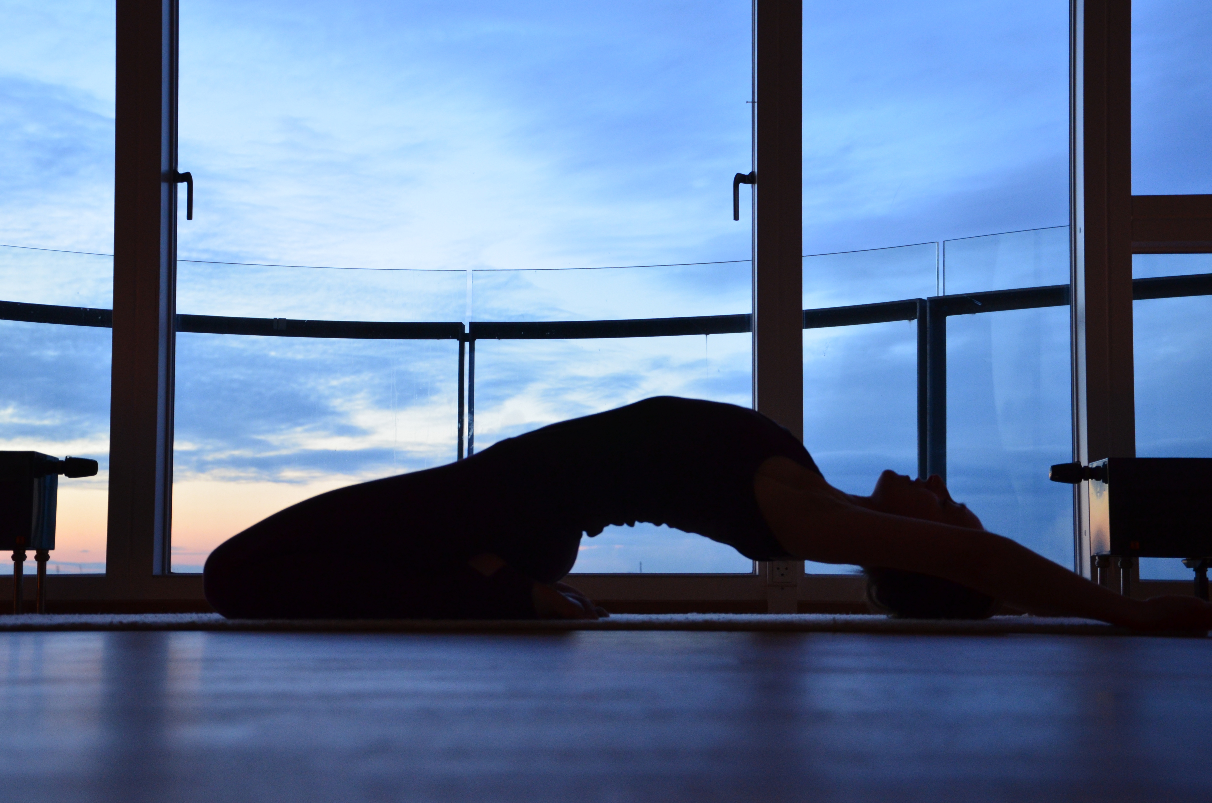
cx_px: 606
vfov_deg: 22.5
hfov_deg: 33.5
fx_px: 2016
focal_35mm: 60
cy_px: 402
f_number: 4.5
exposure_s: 1/30
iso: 900
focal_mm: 40
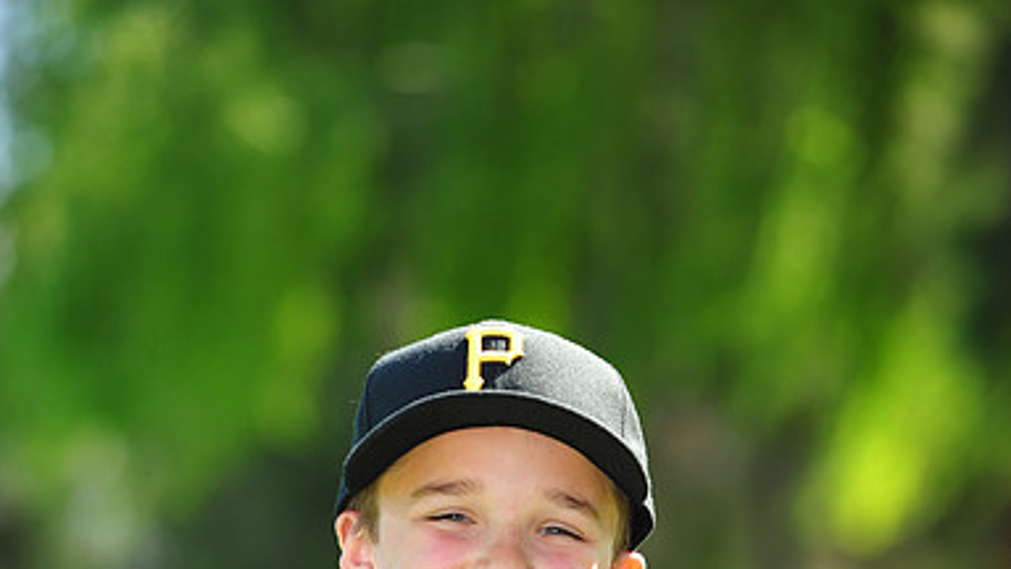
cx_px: 506
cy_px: 759
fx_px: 6997
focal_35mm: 261
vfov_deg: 4.6
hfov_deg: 8.3
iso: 200
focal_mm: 165
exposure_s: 1/320
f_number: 4.5
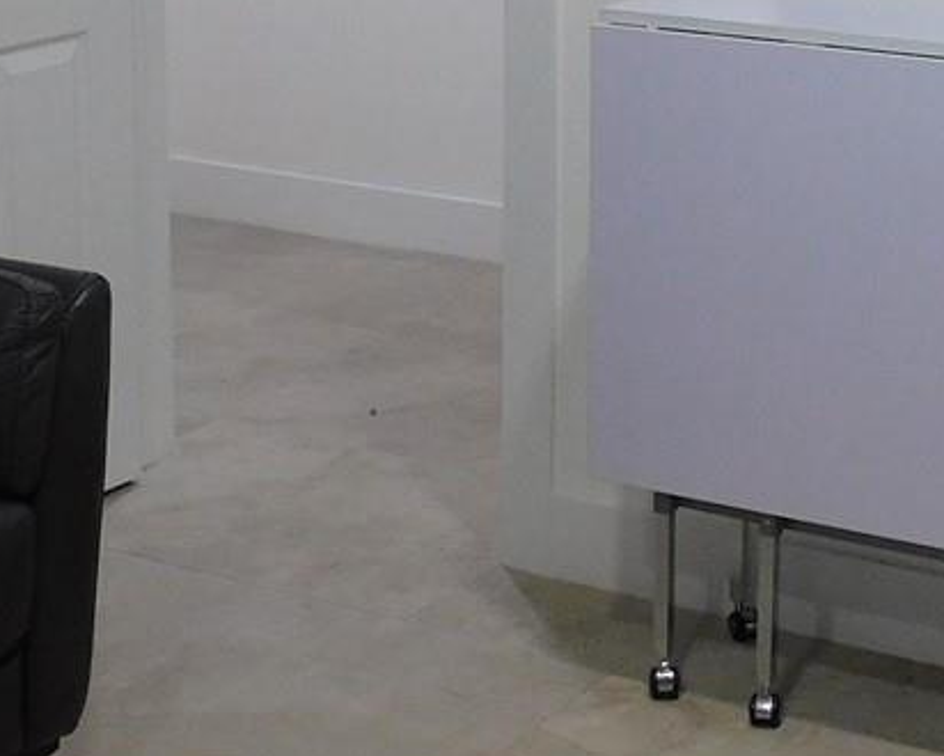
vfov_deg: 16.6
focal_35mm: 91
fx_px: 2544
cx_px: 623
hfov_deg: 21.0
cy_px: -2
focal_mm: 4.3
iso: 220
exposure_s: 1/30
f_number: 3.3
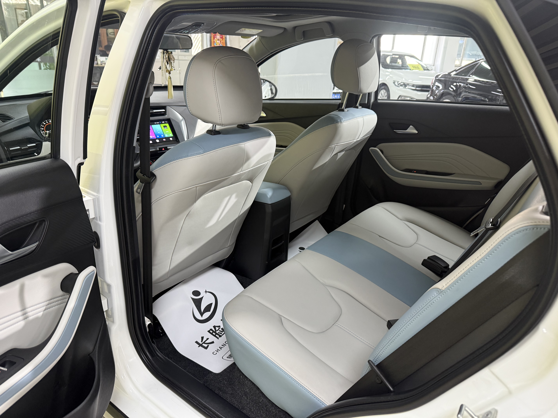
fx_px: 387
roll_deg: -2.9
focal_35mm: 24
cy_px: 209
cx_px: 279
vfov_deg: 56.8
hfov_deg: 71.6
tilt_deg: -21.6
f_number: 1.78
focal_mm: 6.76
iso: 250
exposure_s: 1/50
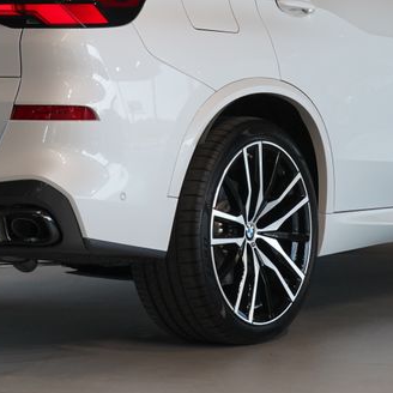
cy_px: 63
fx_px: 2145
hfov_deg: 10.5
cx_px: 176
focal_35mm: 167
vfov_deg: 10.4
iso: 1250
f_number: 5.6
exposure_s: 1/160
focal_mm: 63
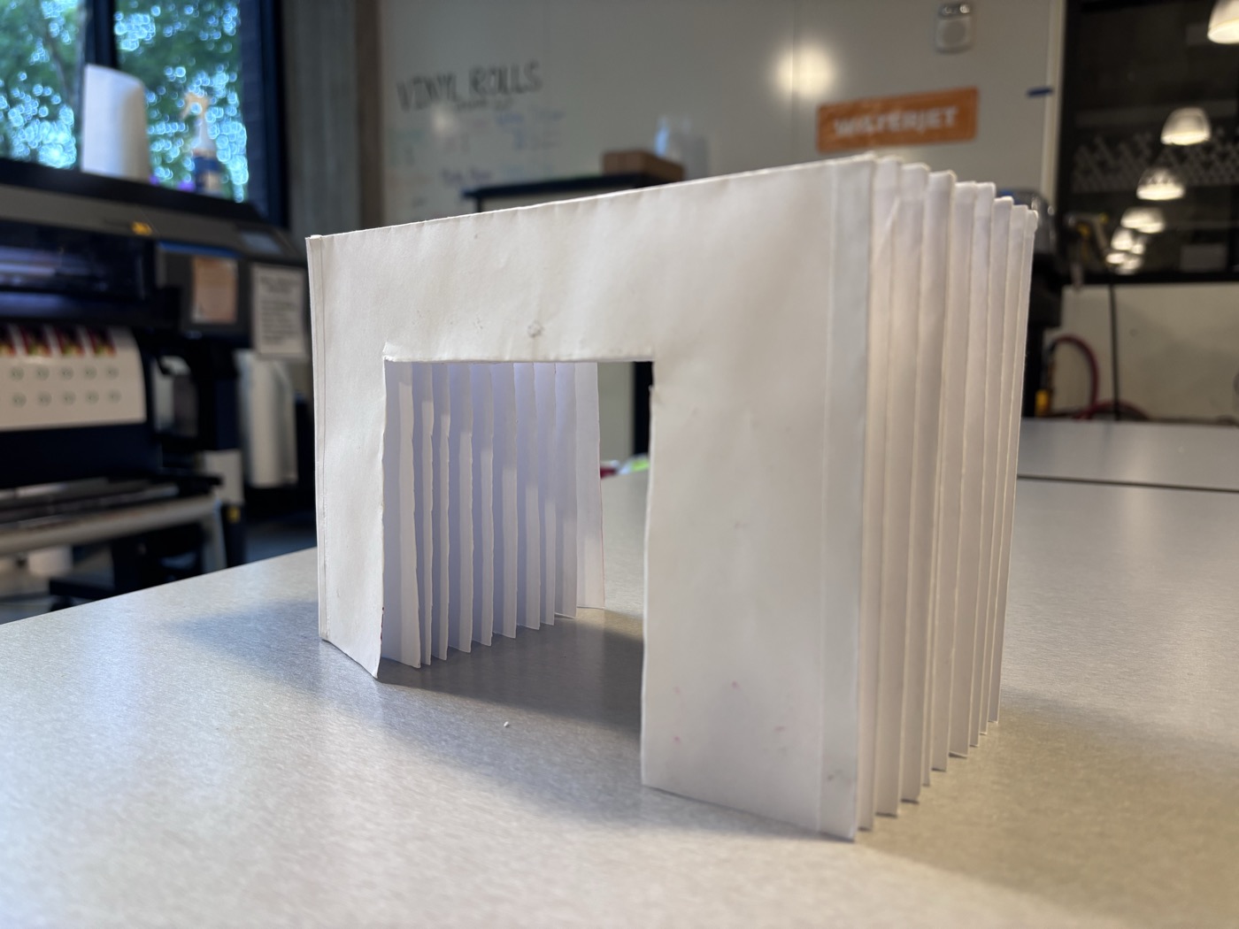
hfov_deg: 67.3
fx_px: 931
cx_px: 620
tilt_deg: -6.9
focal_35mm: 26
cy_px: 464
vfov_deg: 53.1
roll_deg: -0.1
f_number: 1.6
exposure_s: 1/60
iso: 125
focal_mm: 5.96
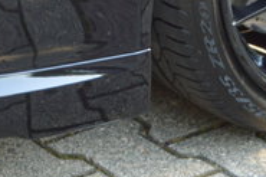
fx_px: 1610
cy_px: -175
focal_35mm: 218
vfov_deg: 6.1
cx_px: -19
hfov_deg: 9.4
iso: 320
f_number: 5.6
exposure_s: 1/125
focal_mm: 35
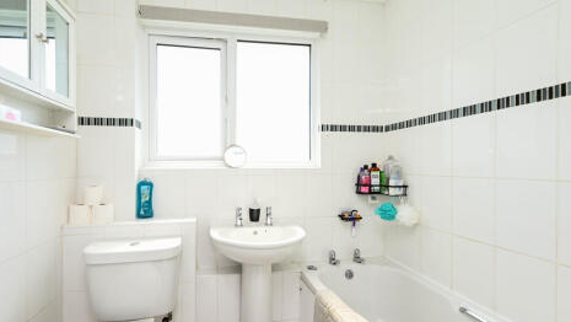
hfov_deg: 101.0
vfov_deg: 68.6
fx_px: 235
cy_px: 175
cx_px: 290
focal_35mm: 16
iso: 400
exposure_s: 1/160
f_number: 5.6
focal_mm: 14.5
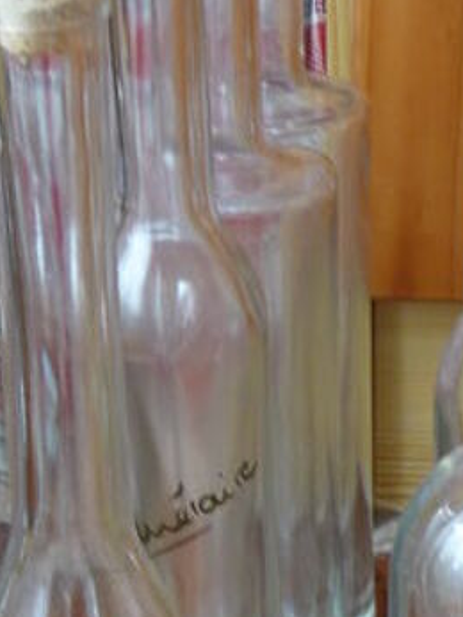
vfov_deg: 12.8
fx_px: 2743
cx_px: 600
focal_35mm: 154
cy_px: 432
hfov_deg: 9.5
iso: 100
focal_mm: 6.7
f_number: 3.9
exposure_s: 1/40
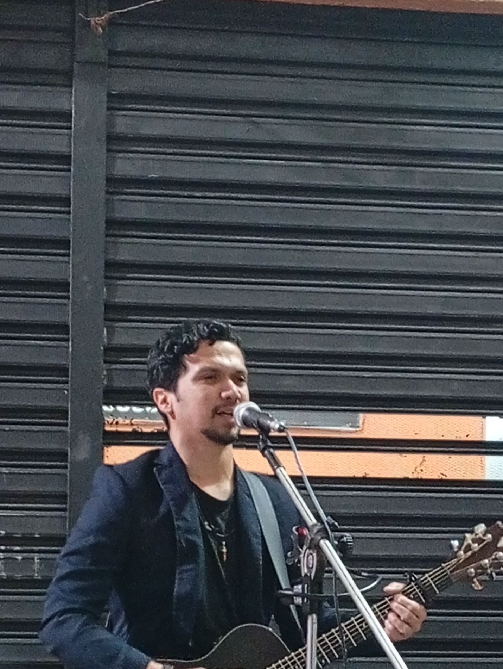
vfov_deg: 16.6
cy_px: 651
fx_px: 2242
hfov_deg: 12.7
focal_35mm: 116
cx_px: 414
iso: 1782
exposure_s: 1/15
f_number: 1.8
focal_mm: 3.98
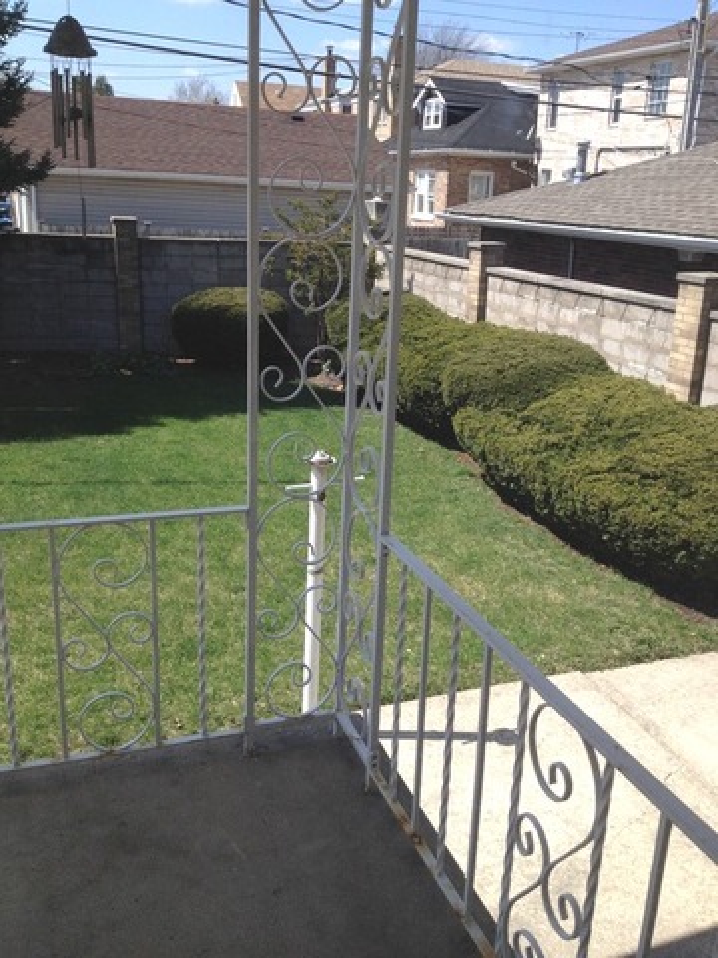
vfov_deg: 52.6
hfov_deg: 40.7
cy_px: 479
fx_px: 968
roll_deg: -0.5
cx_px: 359
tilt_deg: -17.1
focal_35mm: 35
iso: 50
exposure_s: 1/1284
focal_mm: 4.28
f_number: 2.4
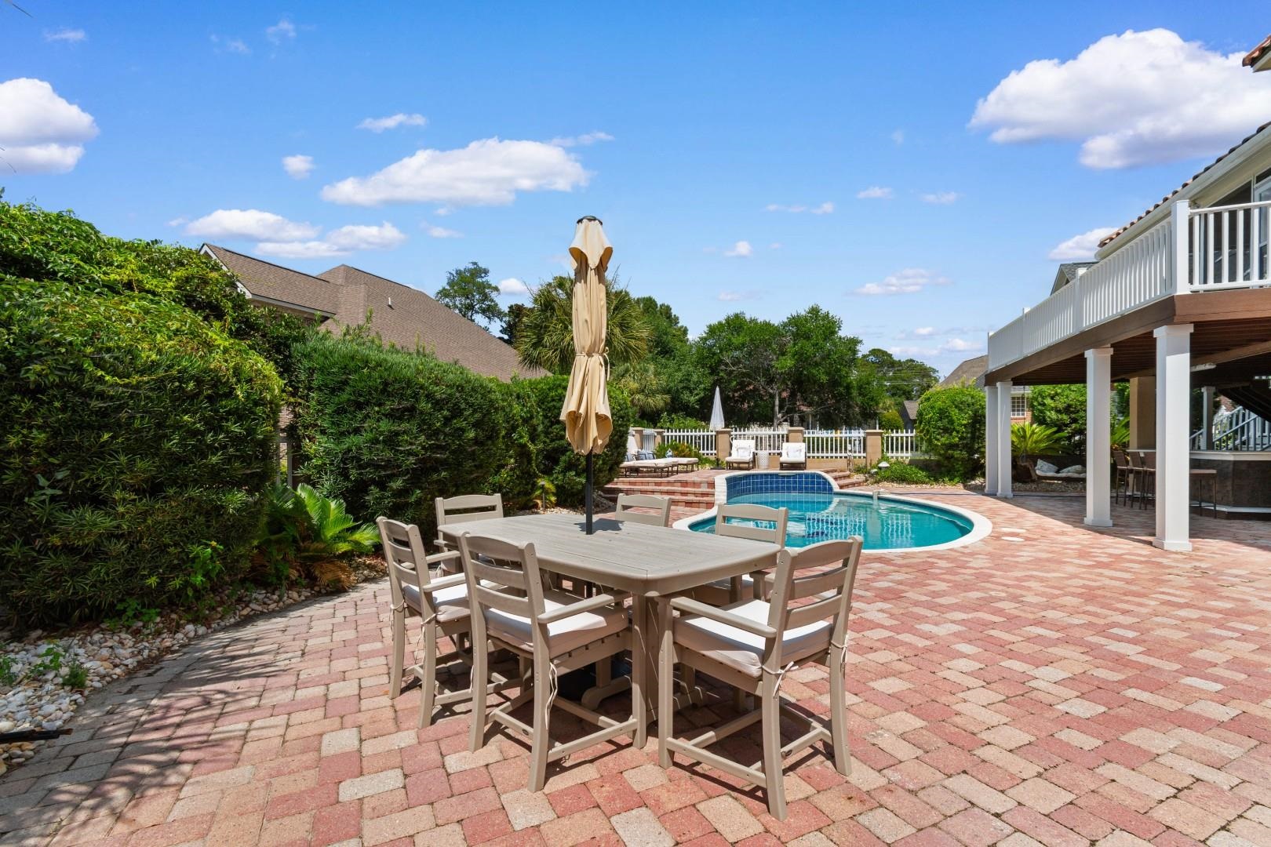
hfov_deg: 100.4
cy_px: 424
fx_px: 530
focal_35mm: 15
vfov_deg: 77.3
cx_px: 636
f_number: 10
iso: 100
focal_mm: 10
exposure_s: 1/400
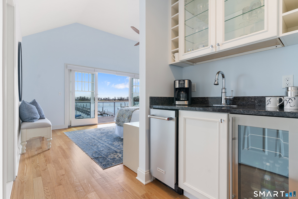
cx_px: 149
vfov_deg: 70.4
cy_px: 100
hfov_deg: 93.3
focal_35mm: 17
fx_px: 141
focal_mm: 17
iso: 320
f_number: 8
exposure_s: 1/10
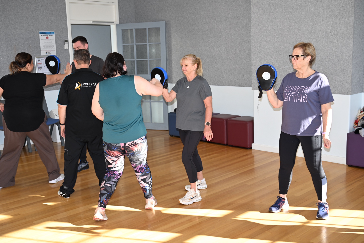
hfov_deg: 46.4
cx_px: 174
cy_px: 122
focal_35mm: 42
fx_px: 425
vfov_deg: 31.9
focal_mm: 40
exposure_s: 1/200
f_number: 4
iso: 180
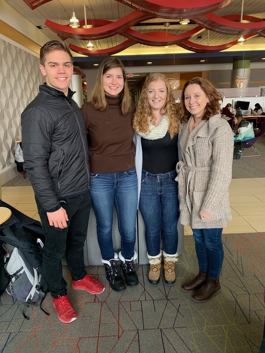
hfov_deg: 53.1
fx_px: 265
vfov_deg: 67.3
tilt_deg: -15.0
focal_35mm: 26
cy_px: 176
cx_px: 132
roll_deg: +2.6
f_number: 1.8
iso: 80
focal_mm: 4.25
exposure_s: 1/120
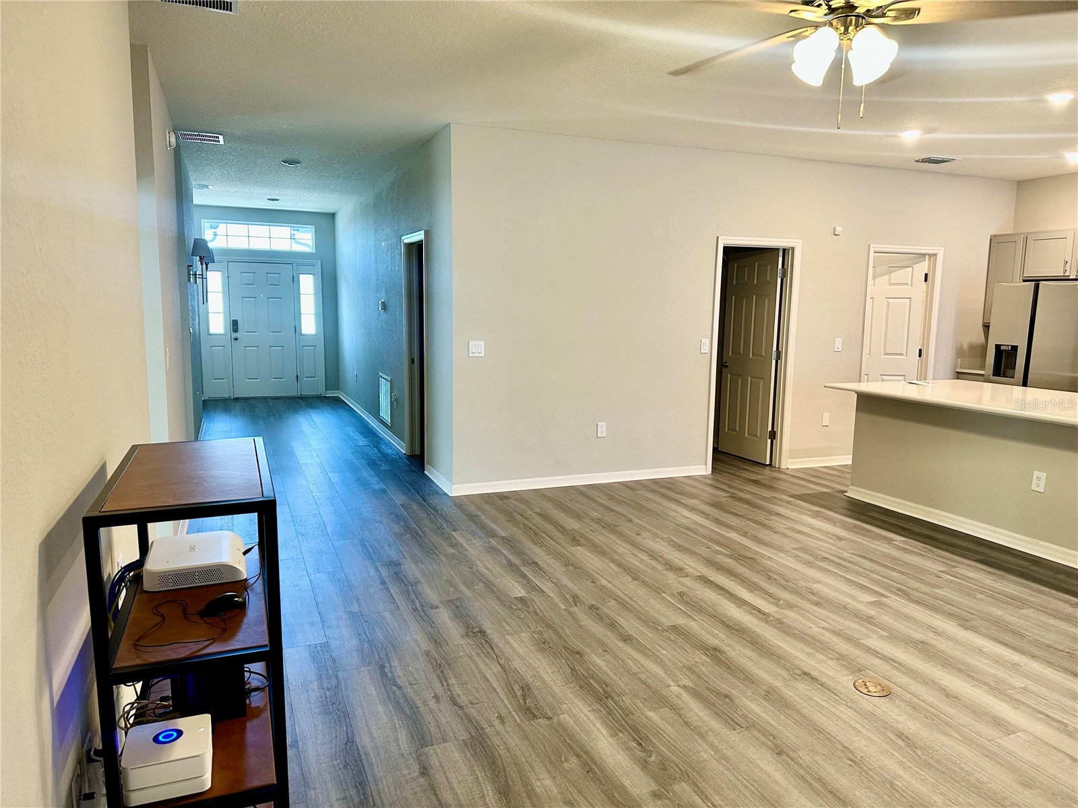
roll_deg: -1.0
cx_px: 539
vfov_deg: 56.8
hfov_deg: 71.6
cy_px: 404
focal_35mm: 24
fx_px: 747
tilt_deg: -6.9
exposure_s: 1/60
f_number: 1.78
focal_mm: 6.86
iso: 200
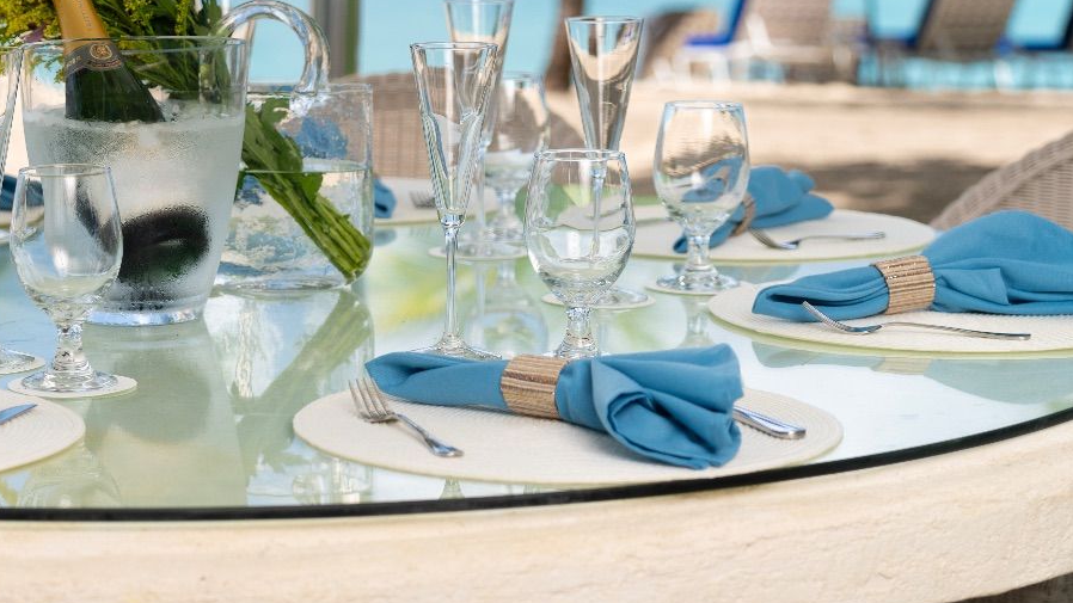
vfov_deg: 11.5
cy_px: 150
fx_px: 2987
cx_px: 164
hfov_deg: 20.1
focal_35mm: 105
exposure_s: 1/800
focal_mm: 50
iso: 50
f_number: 2.8
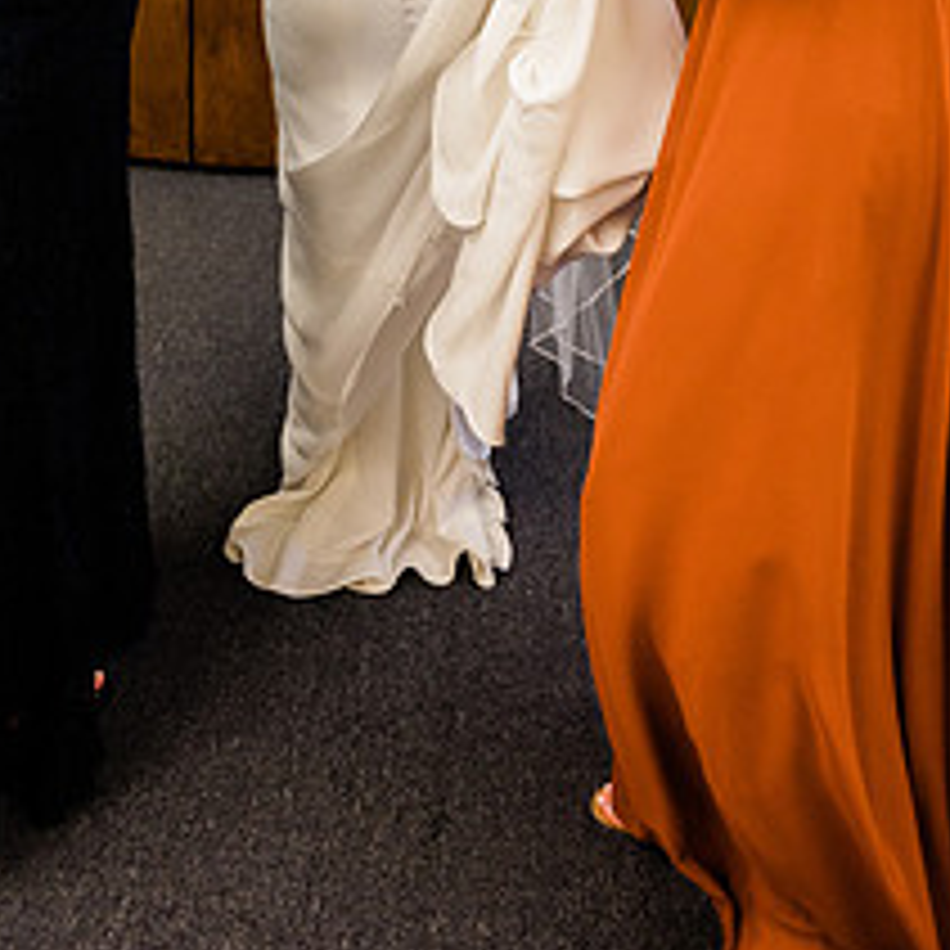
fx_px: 1459
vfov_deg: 32.6
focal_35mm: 47
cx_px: 367
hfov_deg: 35.9
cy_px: -41
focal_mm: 26
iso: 1600
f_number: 4
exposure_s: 1/250
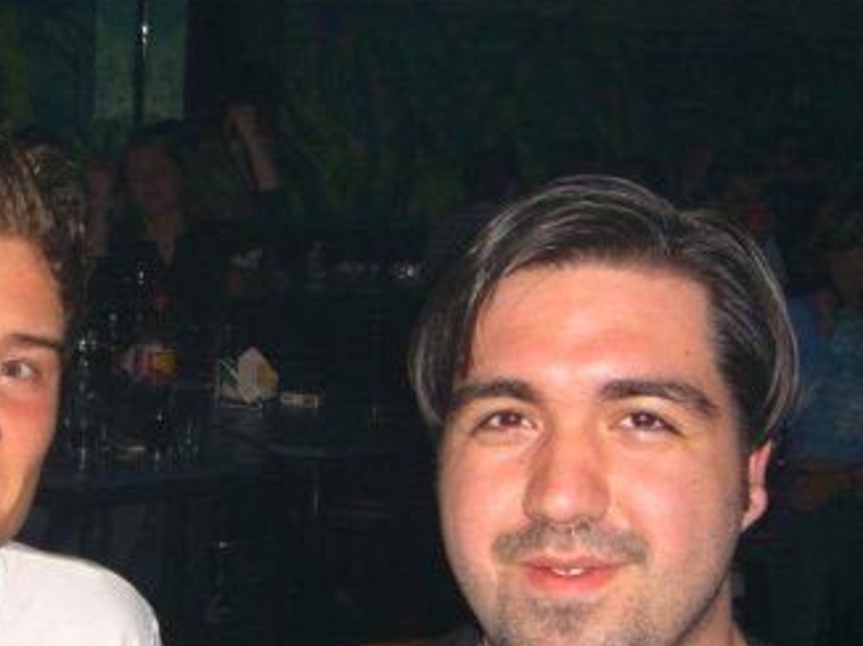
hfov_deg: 27.5
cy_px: 432
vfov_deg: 20.9
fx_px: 1744
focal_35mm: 70
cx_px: 230
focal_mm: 7.9
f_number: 2.8
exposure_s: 1/60
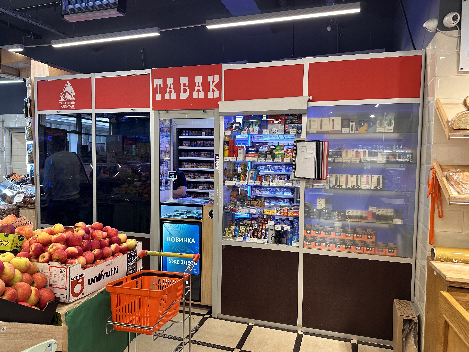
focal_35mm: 24
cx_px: 234
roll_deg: -0.7
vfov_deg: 56.8
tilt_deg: -3.8
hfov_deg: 71.6
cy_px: 176
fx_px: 325
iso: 125
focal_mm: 6.86
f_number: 1.78
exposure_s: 1/100
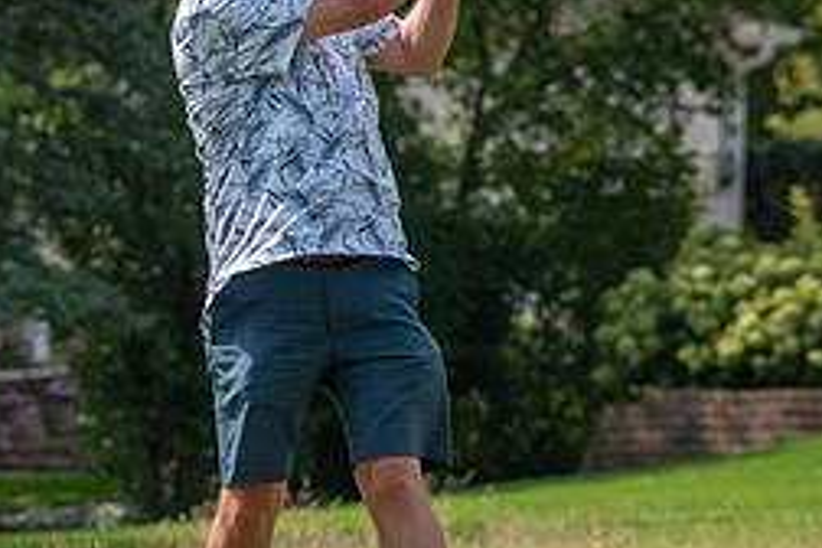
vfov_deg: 3.0
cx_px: -33
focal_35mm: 460
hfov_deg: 4.5
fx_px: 10503
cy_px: 302
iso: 250
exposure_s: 1/2000
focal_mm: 200
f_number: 5
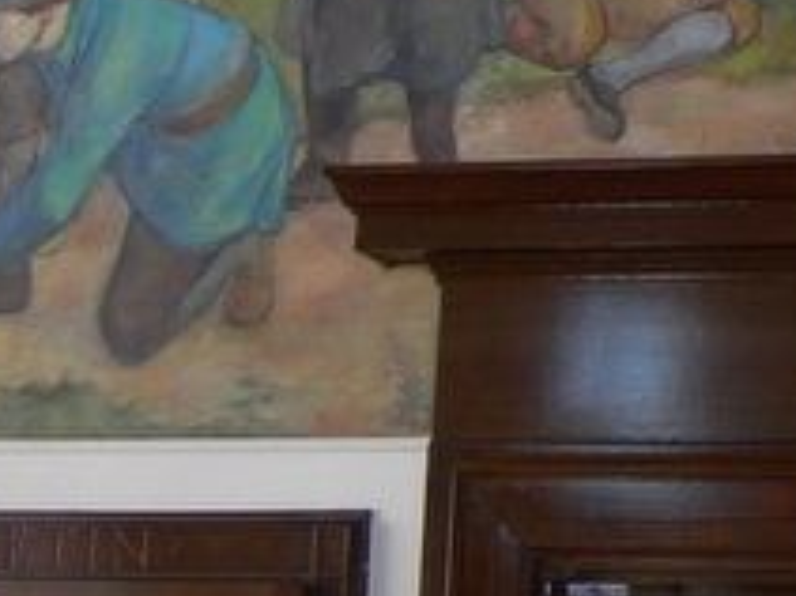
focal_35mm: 144
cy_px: -11
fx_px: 3309
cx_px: 1094
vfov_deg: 10.2
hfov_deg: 13.1
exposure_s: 1/60.1
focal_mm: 7.8
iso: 84
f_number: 2.8
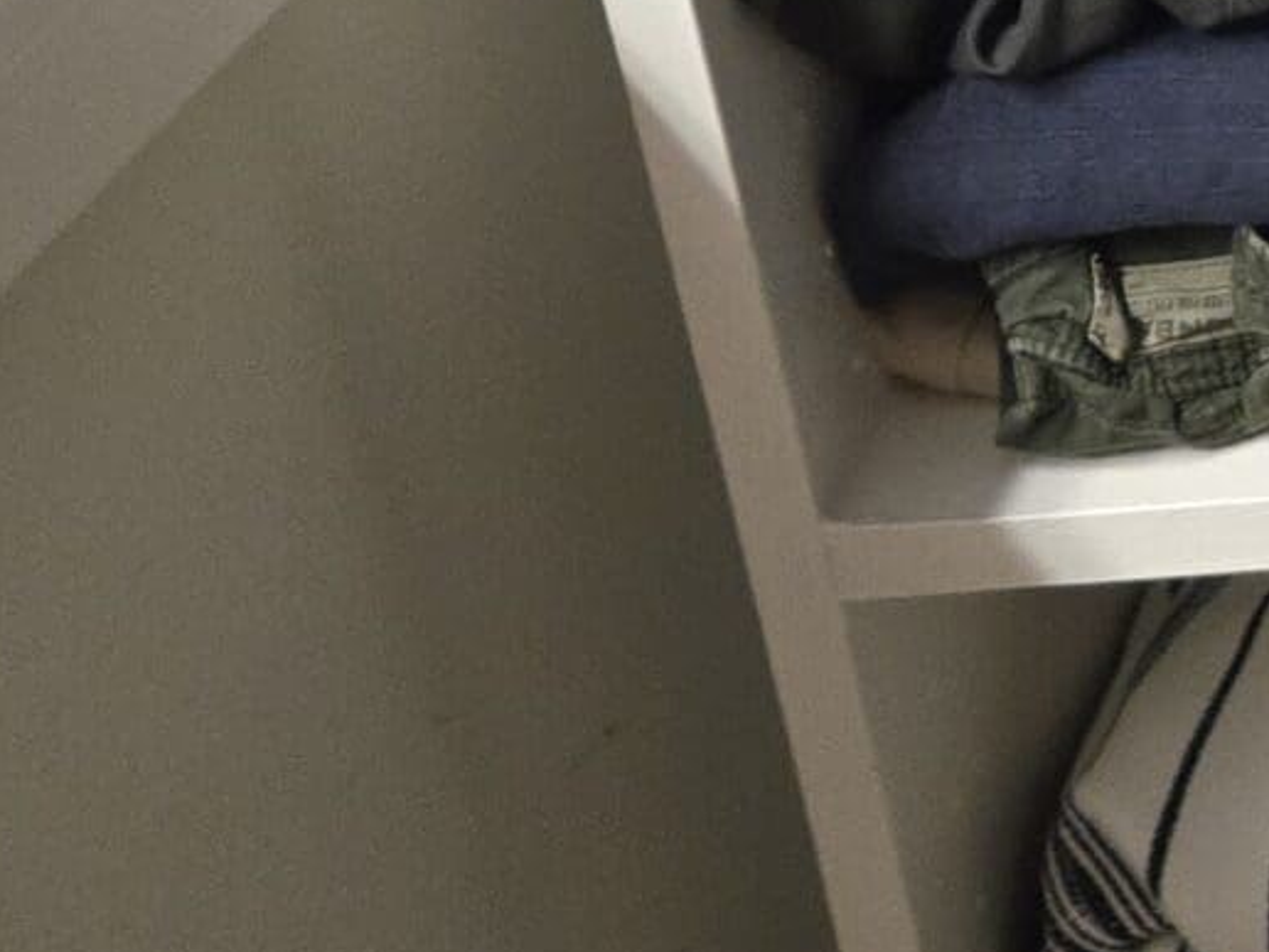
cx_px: 2845
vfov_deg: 12.6
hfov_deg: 13.6
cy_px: -271
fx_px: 4179
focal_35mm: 114
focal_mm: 5.4
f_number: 1.8
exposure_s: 1/120
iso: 800
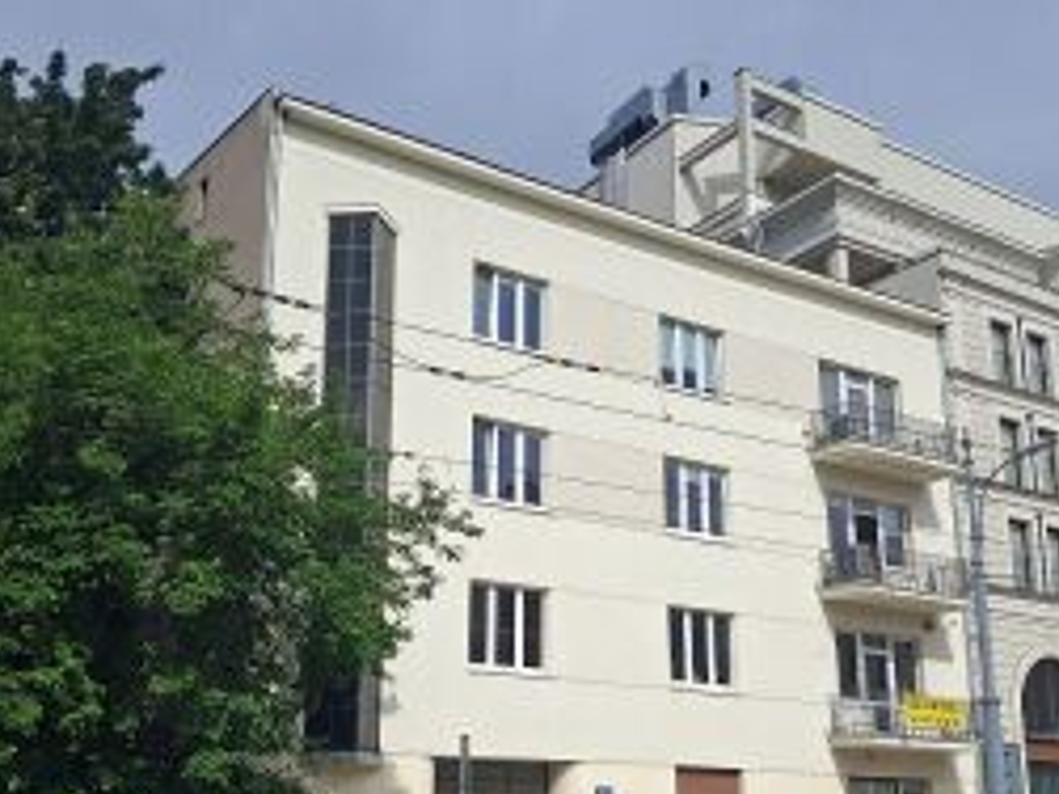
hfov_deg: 43.8
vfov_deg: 33.5
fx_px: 1315
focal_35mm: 43
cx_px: 565
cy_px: 465
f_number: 1.8
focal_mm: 4
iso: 20
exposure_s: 1/1294
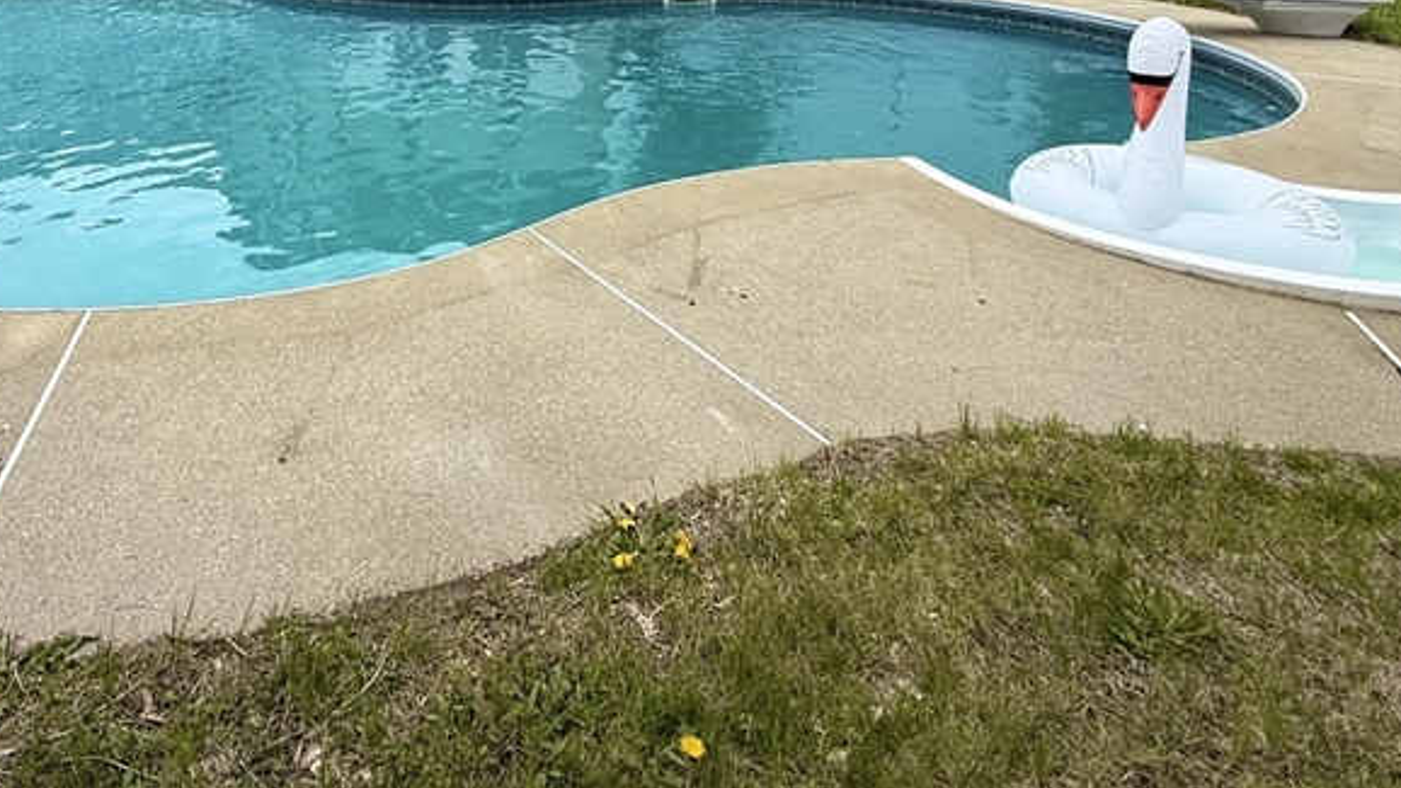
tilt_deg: -4.4
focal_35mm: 27
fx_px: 1003
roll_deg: +0.9
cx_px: 410
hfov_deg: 66.9
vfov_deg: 35.8
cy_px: -102
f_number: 2.2
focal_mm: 2.22
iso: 64
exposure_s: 1/1572
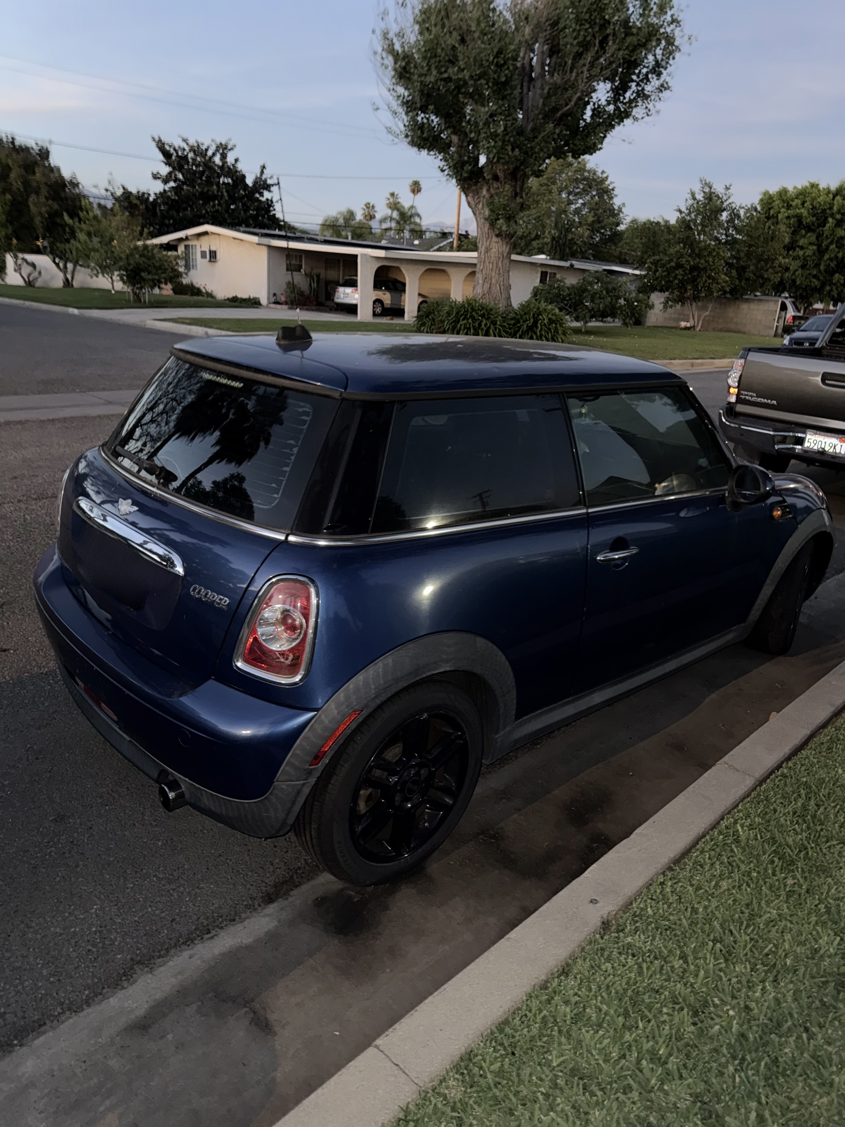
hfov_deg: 56.8
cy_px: 564
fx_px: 781
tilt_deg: -18.1
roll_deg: -3.2
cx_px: 422
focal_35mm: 24
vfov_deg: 71.6
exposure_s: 1/4
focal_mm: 6.76
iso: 200
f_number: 1.78
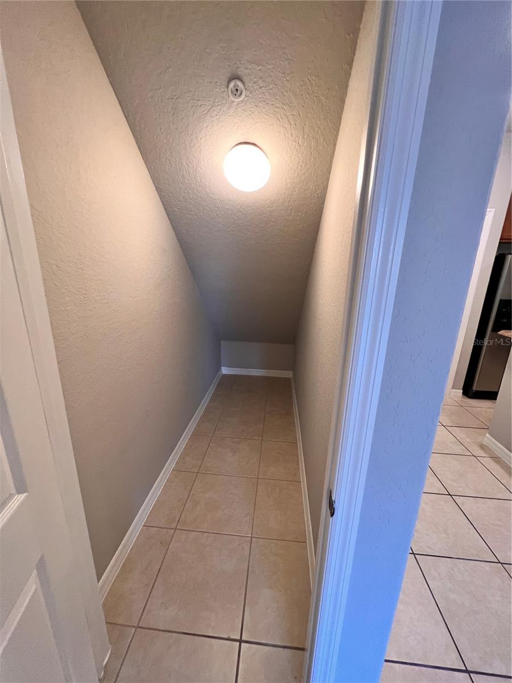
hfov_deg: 89.9
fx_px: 256
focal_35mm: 13
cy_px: 342
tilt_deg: -17.5
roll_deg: -1.6
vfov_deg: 106.2
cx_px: 256
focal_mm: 1.57
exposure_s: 1/60
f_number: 1.8
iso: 200
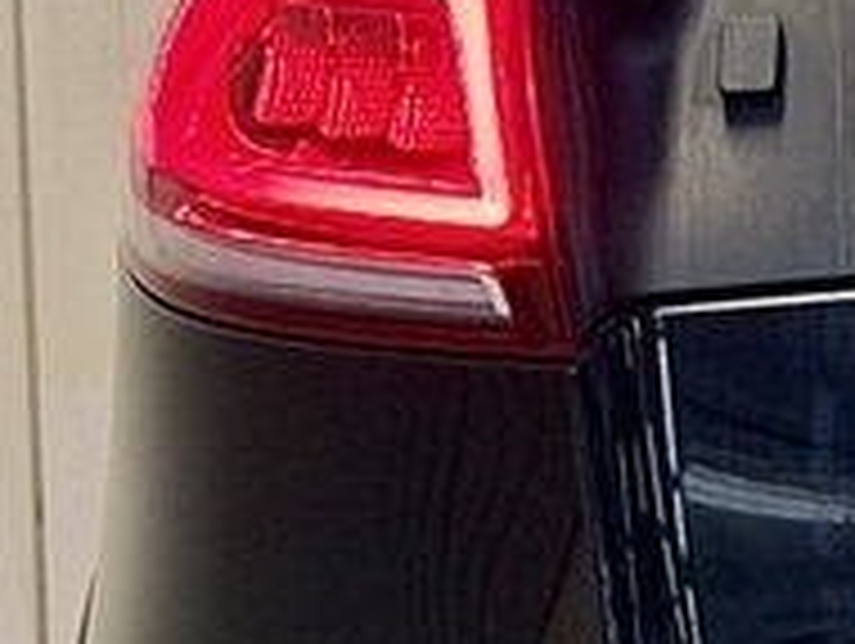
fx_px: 8977
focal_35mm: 363
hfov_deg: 5.1
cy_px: 212
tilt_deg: -9.5
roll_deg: +0.1
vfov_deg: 4.1
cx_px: 2772
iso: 250
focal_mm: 6.76
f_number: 1.78
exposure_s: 1/100
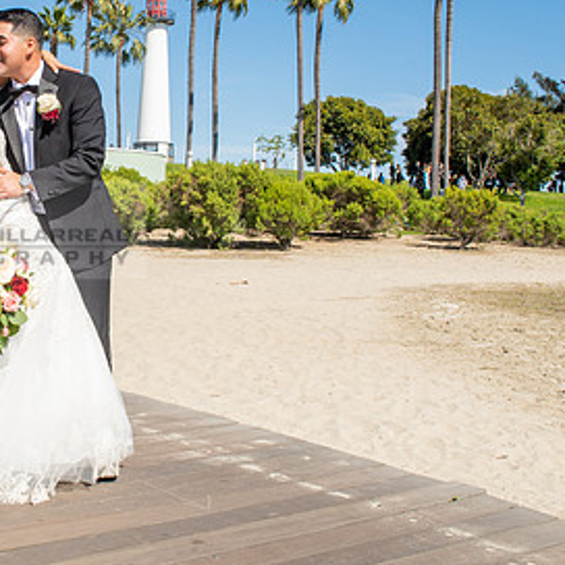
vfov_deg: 32.1
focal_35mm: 53
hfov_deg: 30.6
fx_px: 979
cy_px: 219
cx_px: 46
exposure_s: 1/250
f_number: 14
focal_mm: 26
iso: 200
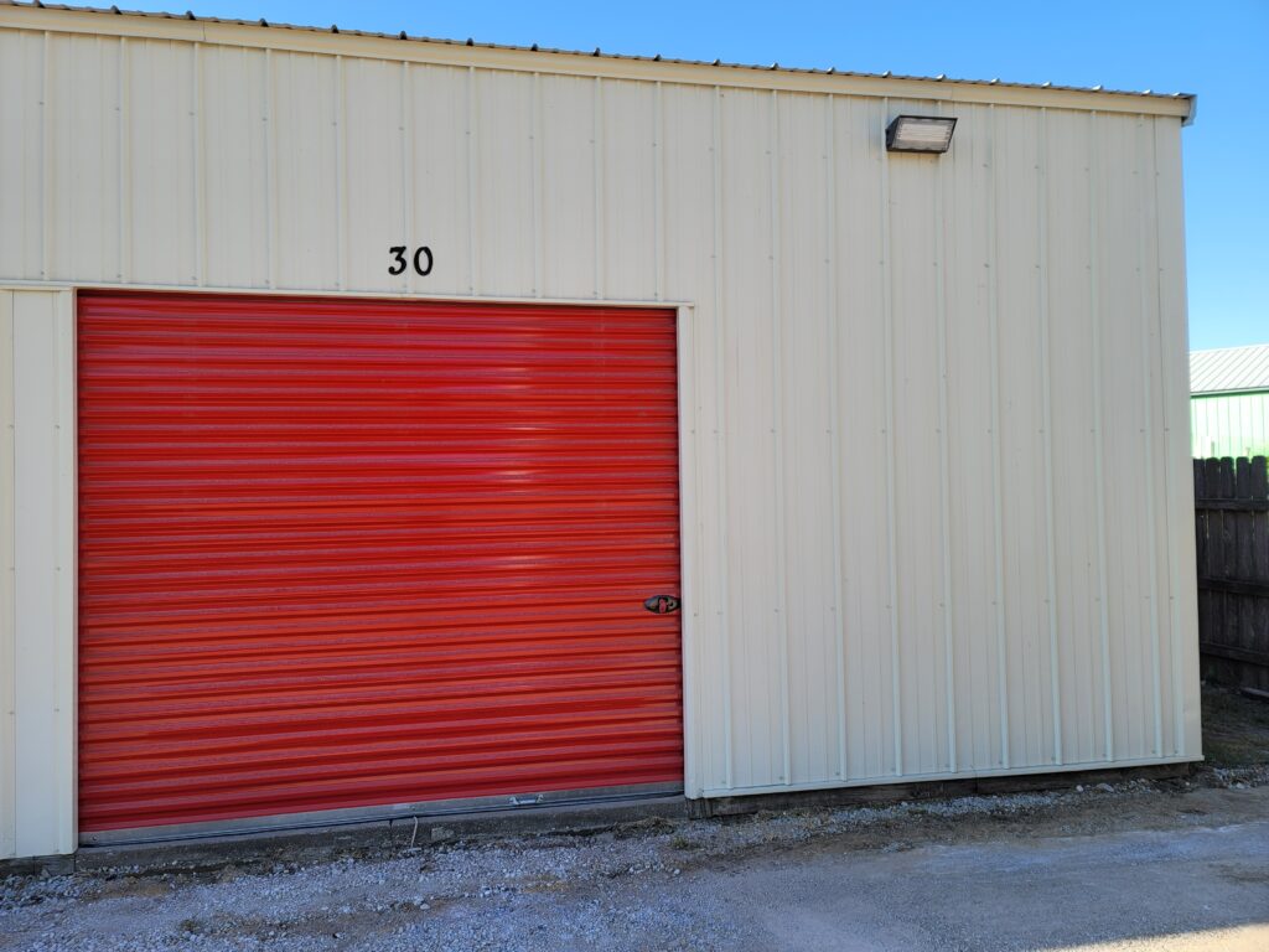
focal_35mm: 25
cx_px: 634
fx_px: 916
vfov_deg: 54.9
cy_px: 476
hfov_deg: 69.4
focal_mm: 7
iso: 20
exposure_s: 1/288
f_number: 1.8
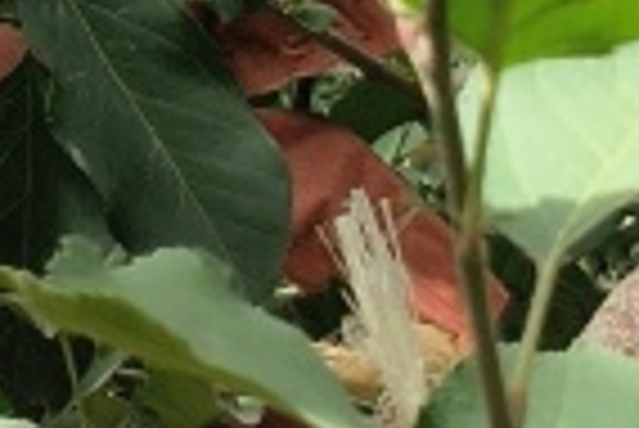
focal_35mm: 187
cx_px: -477
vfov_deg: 6.5
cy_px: -975
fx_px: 3323
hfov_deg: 10.4
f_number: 1.8
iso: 100
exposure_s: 1/1403
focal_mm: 5.42
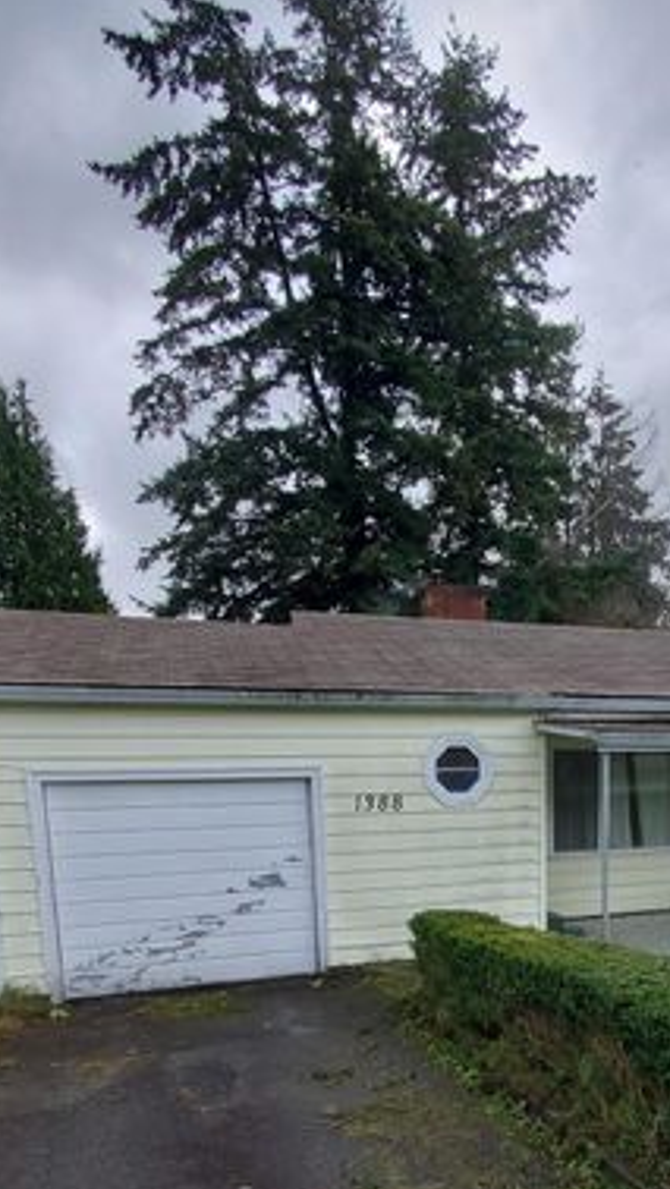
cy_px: 879
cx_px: 510
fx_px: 789
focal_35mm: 25
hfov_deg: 44.4
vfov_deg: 69.6
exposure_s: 1/465
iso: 50
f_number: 2.2
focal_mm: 1.8
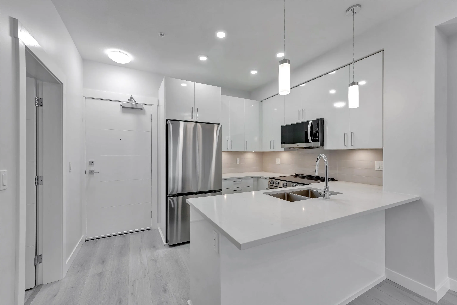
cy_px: 152
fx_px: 178
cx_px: 228
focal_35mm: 14
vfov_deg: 81.2
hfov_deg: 104.3
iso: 400
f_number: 8
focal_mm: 14
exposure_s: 1/30
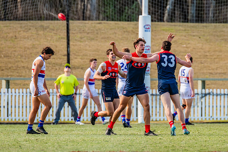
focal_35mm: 667
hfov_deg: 3.1
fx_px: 4226
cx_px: 144
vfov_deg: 2.1
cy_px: 72
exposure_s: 1/1600
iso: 800
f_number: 5
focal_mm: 420
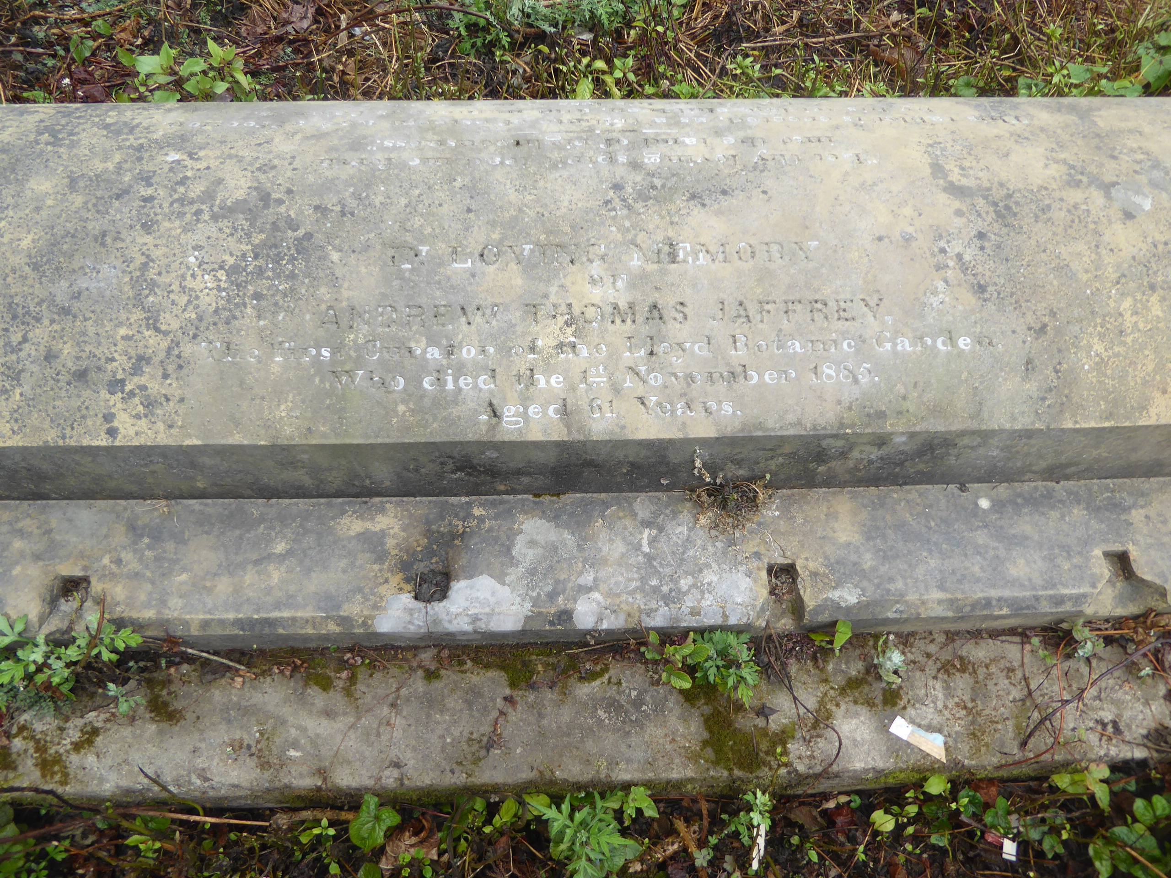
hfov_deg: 69.4
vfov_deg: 54.9
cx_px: 586
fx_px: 846
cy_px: 439
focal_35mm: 25
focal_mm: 4.3
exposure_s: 1/60
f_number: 3.3
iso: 100
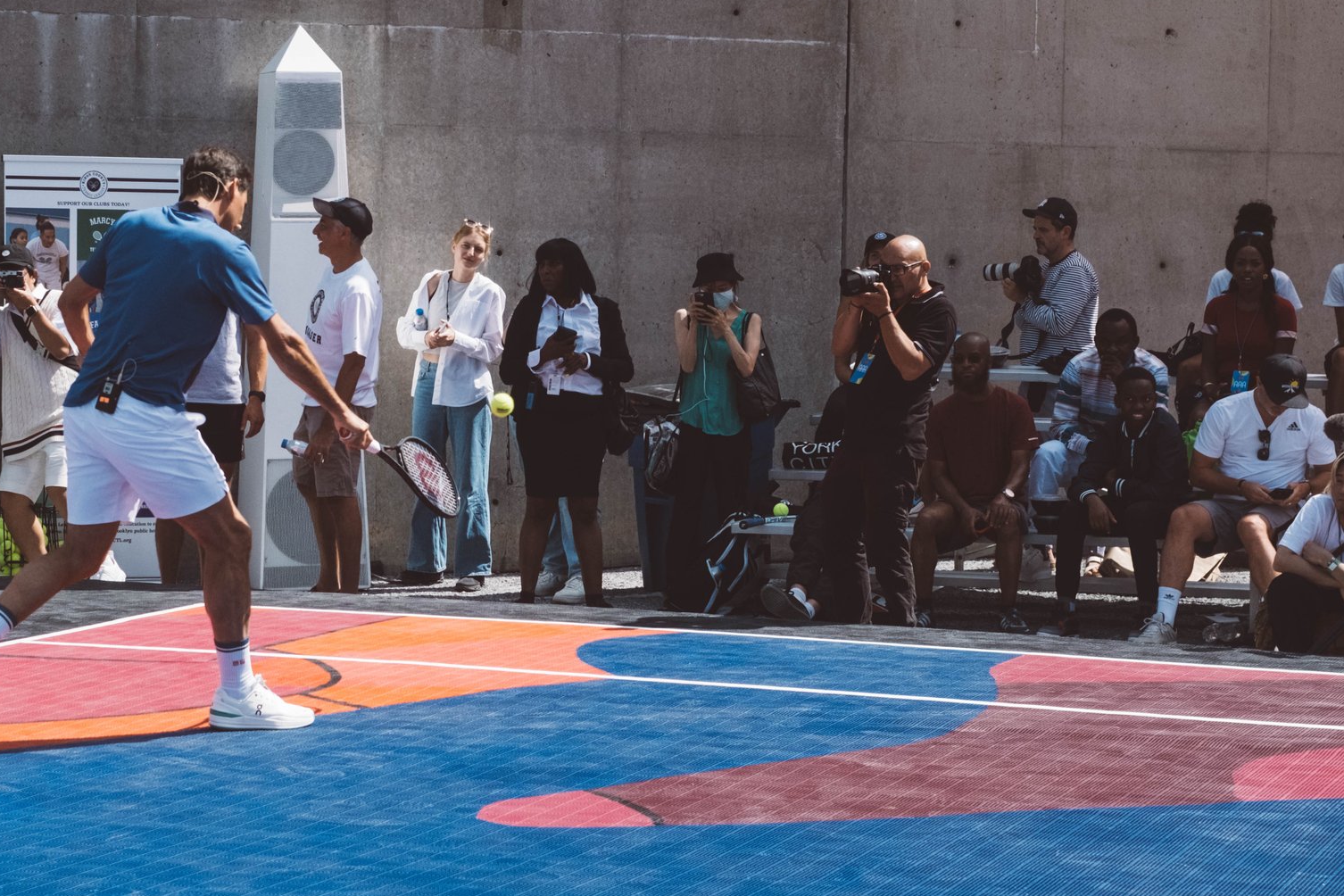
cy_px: 380
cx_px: 404
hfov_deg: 23.0
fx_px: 3285
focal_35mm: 88
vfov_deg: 15.5
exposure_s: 1/5000
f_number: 4
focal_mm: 35
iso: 800
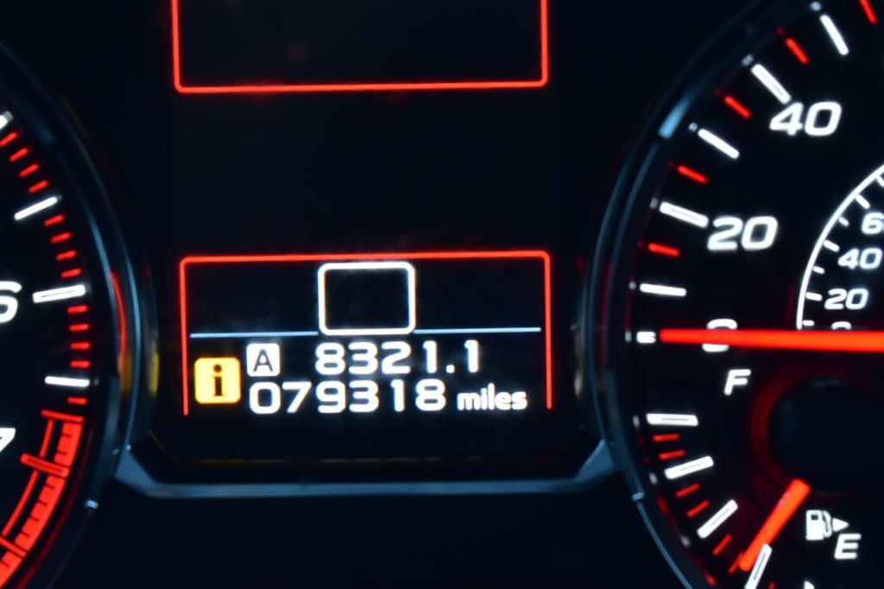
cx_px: 442
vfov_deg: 16.5
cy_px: 294
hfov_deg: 24.6
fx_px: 2025
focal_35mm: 82
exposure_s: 1/15
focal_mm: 55
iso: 450
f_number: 6.3
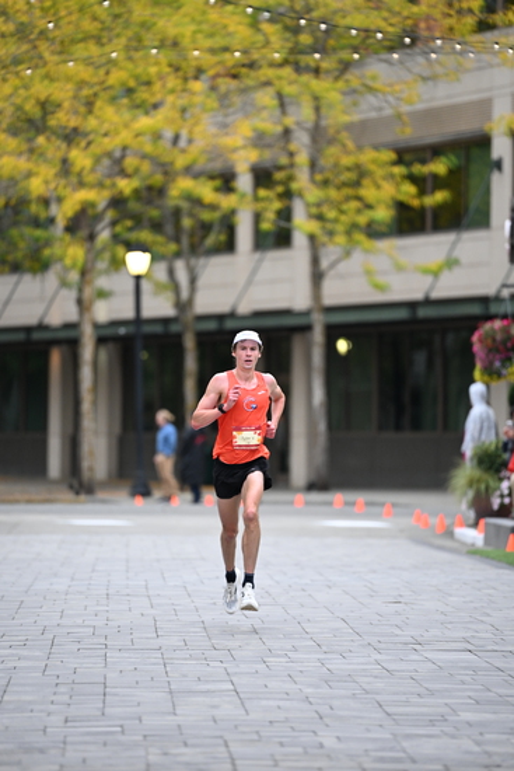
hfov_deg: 6.9
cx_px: 257
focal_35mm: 200
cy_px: 386
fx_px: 4280
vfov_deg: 10.3
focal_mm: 200
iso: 1600
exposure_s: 1/800
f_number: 2.8
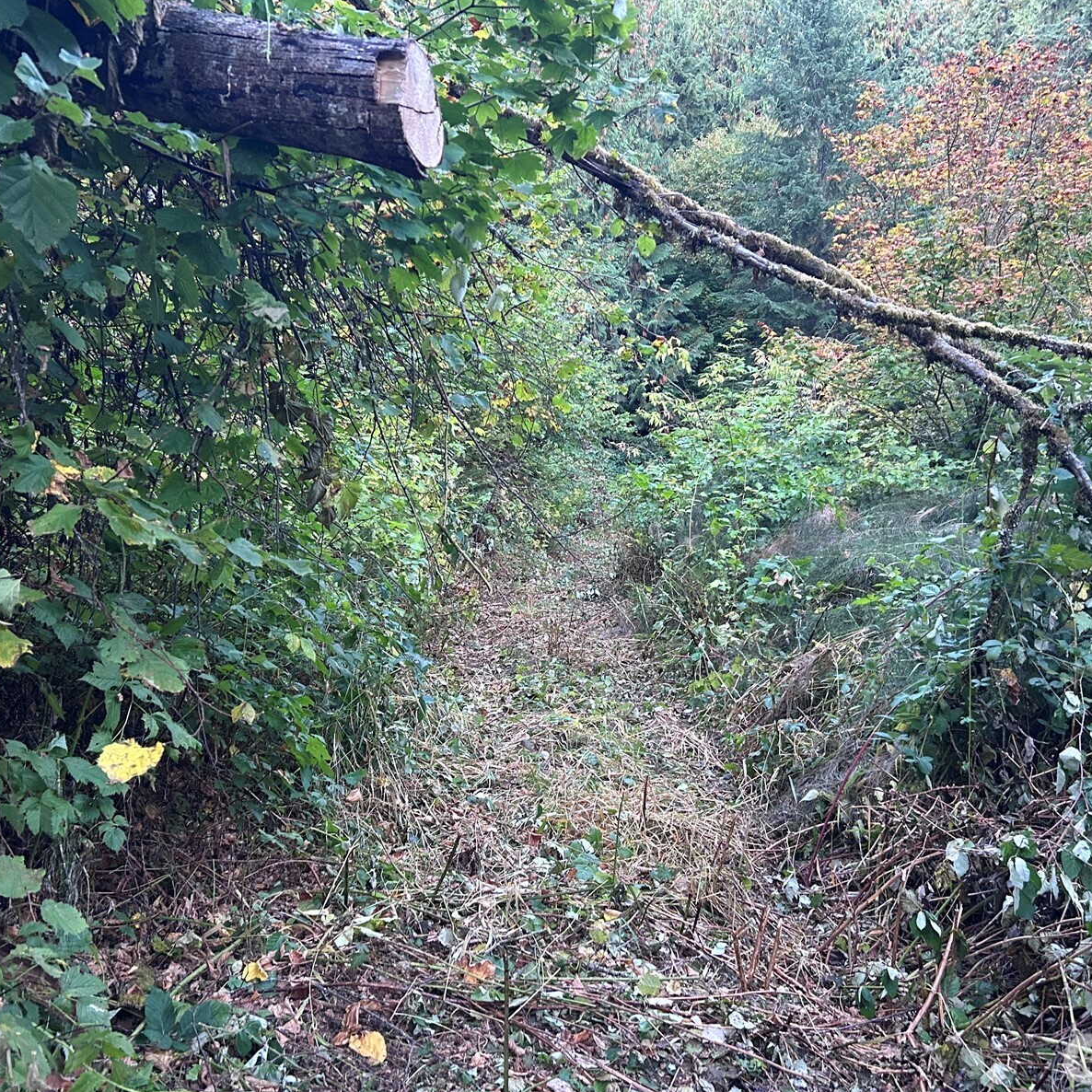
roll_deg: +1.7
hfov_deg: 52.5
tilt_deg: +5.6
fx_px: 1106
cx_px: 566
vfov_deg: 52.5
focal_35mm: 31
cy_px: 543
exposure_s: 1/60
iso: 250
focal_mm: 5.7
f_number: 1.5
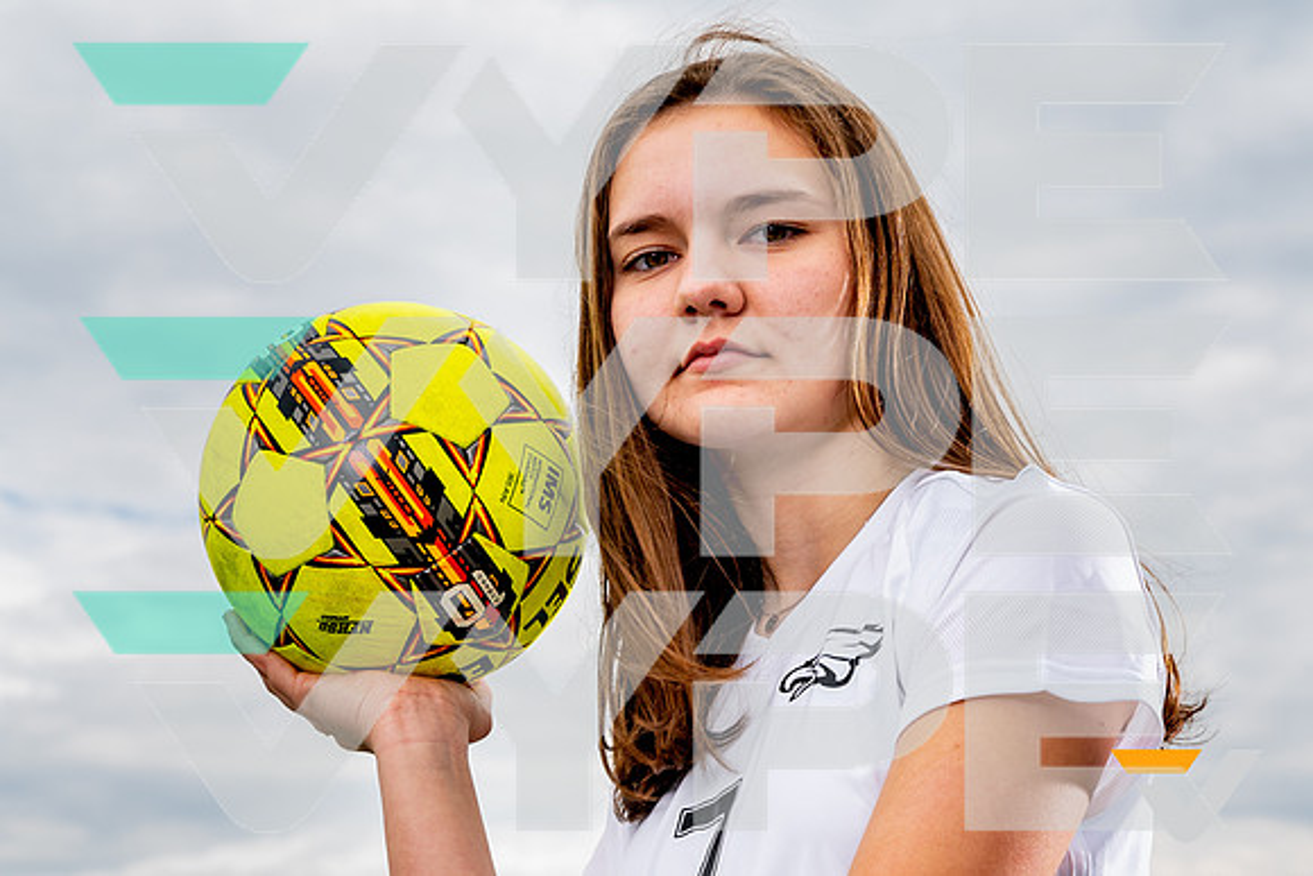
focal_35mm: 105
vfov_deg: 13.1
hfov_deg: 19.5
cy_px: 595
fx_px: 3823
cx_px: 578
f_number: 6.7
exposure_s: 1/125
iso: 100
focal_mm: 70
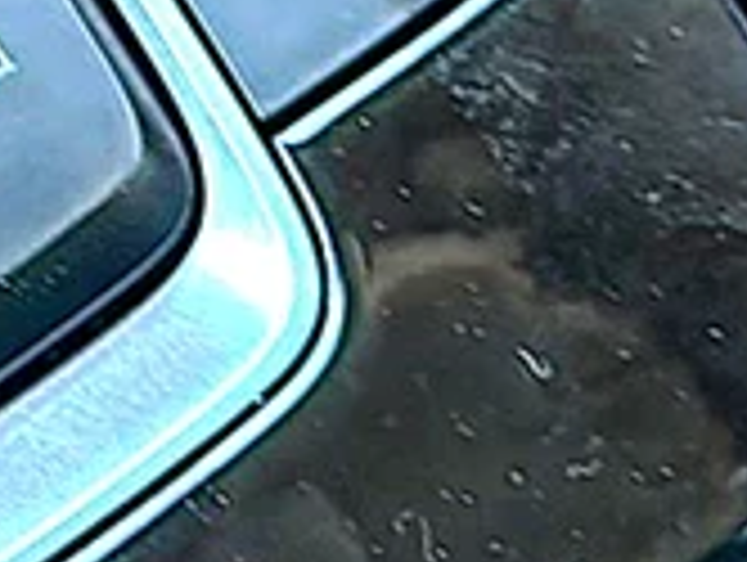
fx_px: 3825
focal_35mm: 177
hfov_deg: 10.6
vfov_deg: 8.4
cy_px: 43
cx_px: -468
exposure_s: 1/50
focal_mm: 6.86
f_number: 1.78
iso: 50
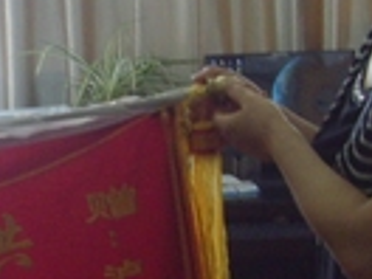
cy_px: 231
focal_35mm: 162
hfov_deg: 11.8
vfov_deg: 9.1
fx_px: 1741
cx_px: -147
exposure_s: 1/45
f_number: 3.5
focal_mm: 6.6
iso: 160
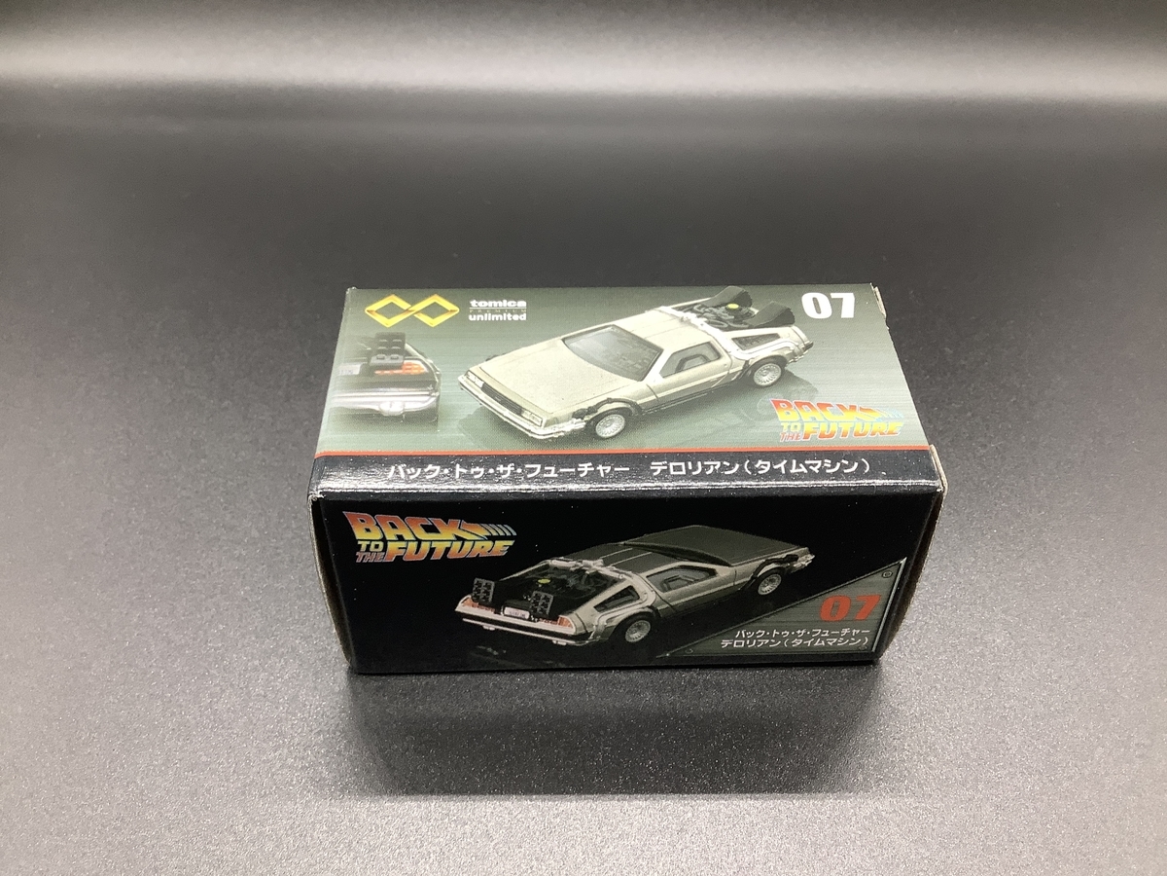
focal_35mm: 31
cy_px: 438
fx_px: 1045
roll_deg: -1.9
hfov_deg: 58.4
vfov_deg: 45.4
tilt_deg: -42.5
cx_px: 584
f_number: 2.4
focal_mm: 3.3
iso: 64
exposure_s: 1/50
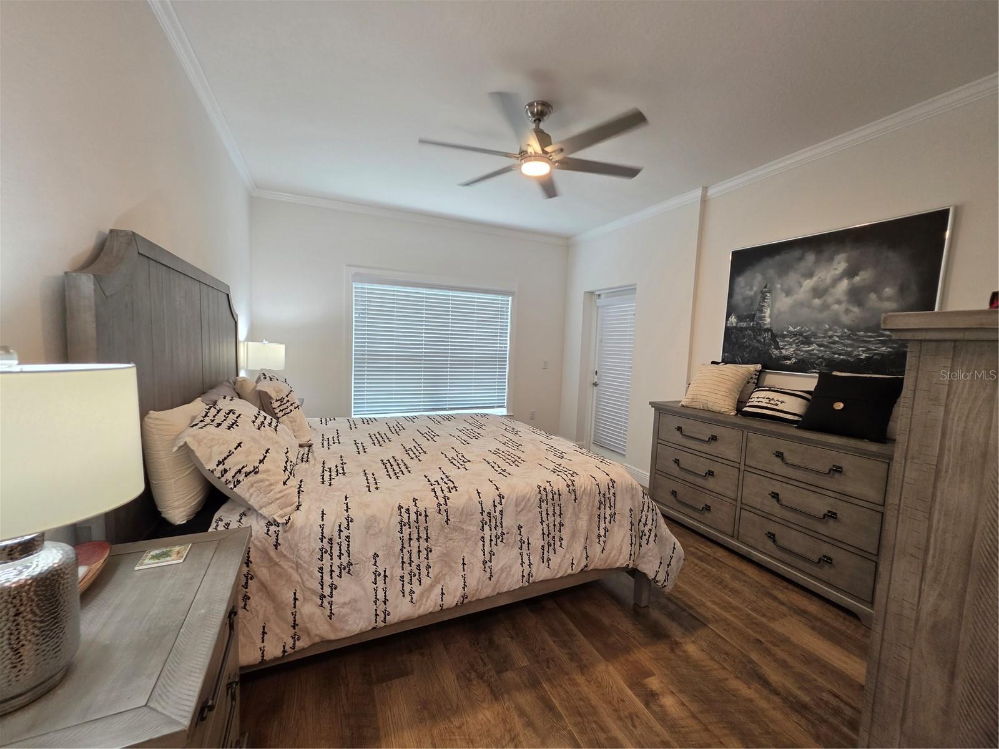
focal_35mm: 13
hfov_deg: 106.2
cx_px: 500
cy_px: 374
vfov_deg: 89.9
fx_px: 375
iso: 125
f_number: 1.9
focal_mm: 2.2
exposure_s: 1/120
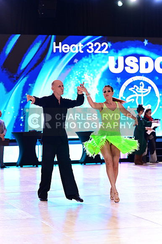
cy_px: 122
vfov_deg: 21.3
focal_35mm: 96
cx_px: 81
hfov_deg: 14.2
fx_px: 649
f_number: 2.8
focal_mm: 96
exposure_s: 1/400
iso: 2000
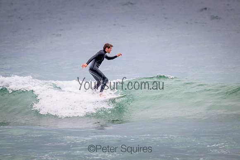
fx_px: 5334
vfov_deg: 1.7
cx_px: 120
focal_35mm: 800
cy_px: 80
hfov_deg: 2.6
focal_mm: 800
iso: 2000
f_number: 11
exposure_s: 1/1250
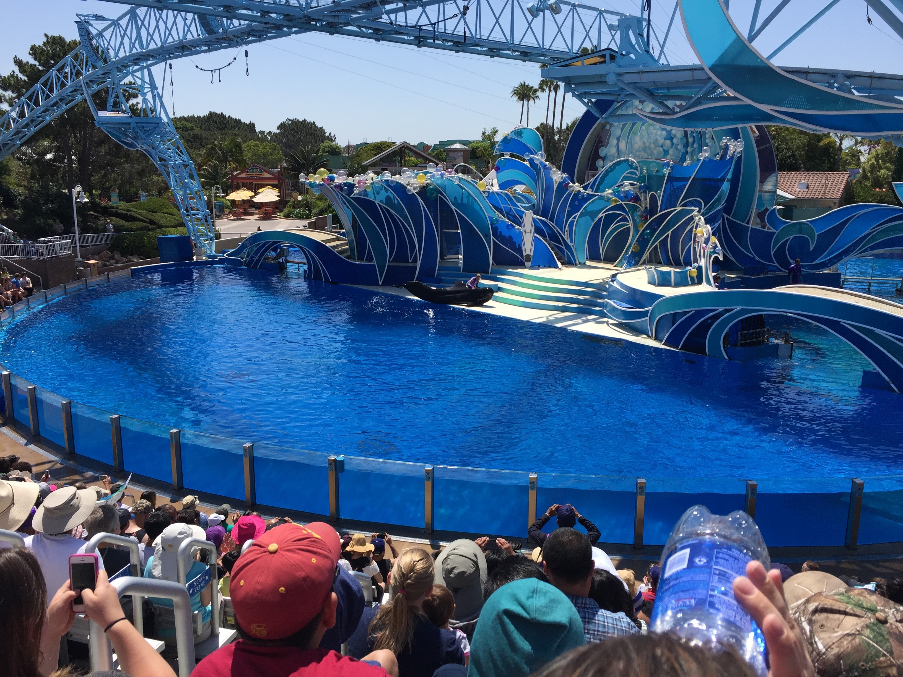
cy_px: 338
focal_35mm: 29
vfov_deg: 48.2
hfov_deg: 61.7
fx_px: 756
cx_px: 452
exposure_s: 1/2326
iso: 32
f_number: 2.2
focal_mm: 4.15
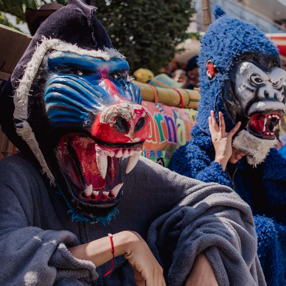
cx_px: 248
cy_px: 170
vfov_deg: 31.0
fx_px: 514
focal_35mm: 55
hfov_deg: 30.0
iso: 100
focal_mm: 35
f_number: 3.5
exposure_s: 1/800
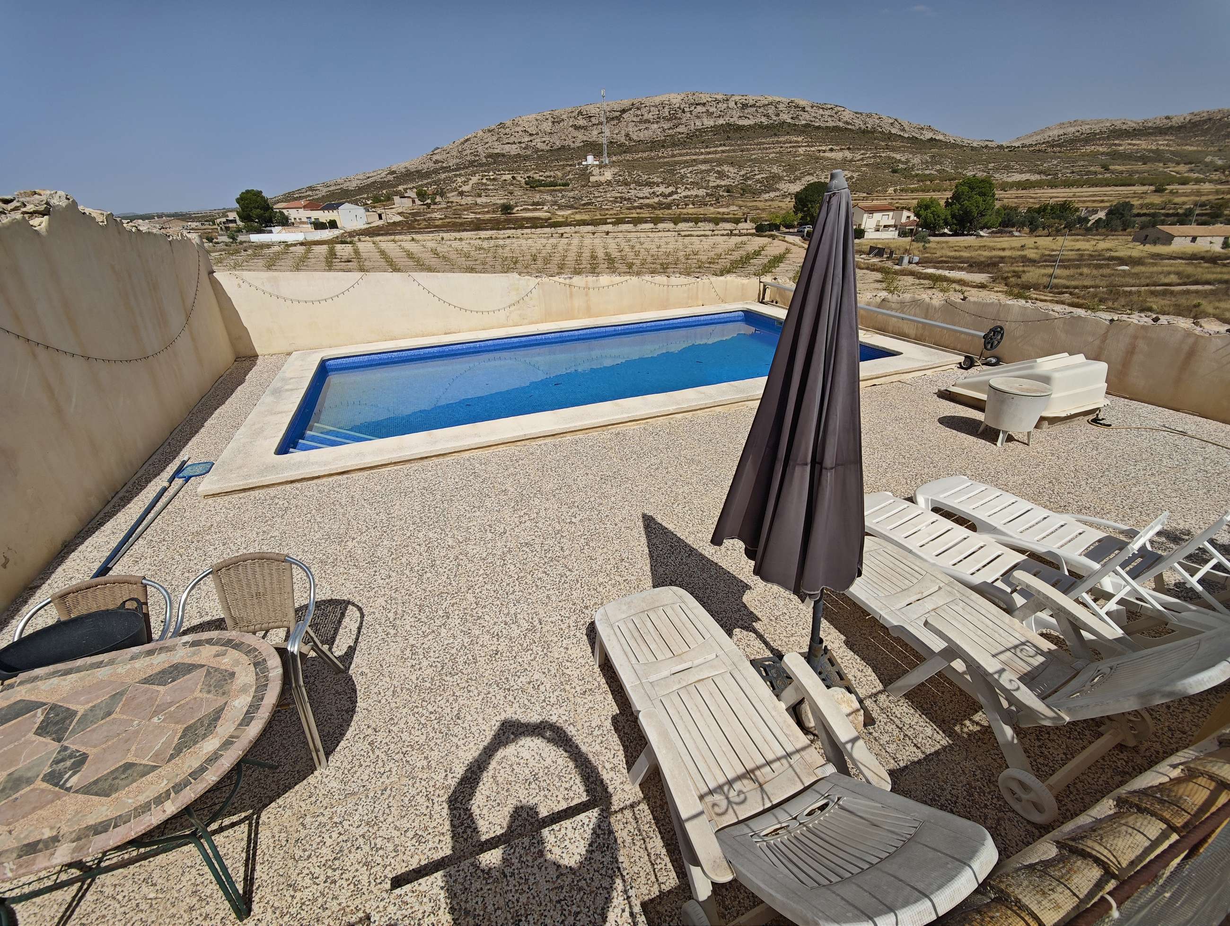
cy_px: 463
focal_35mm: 14
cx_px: 615
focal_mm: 2.16
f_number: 2.2
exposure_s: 1/939
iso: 50
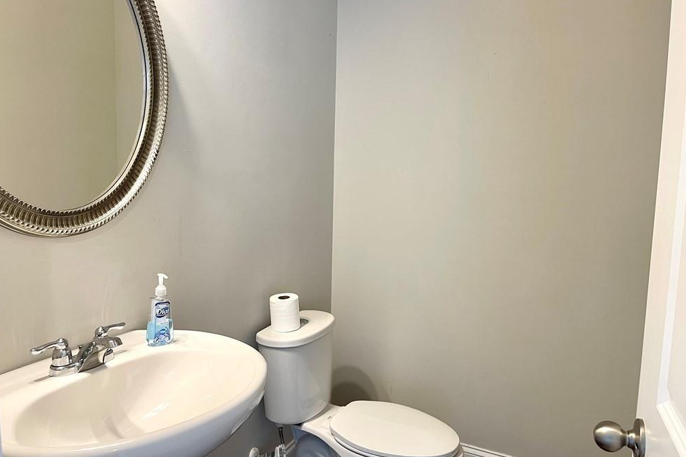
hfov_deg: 65.5
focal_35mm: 28
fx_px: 533
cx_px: 336
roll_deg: -0.7
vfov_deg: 46.4
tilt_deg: -7.3
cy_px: 226
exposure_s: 1/60
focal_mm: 5.1
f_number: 1.6
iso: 100
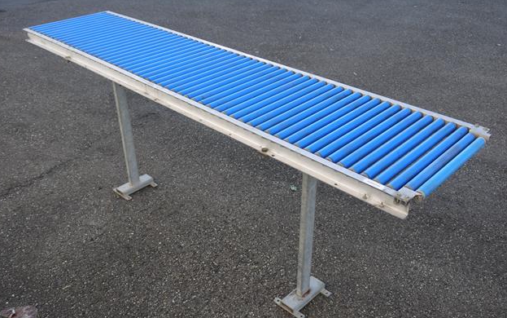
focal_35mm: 37
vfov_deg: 34.5
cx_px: 250
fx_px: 511
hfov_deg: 52.7
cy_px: 161
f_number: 5
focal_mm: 17
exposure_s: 1/160
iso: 100
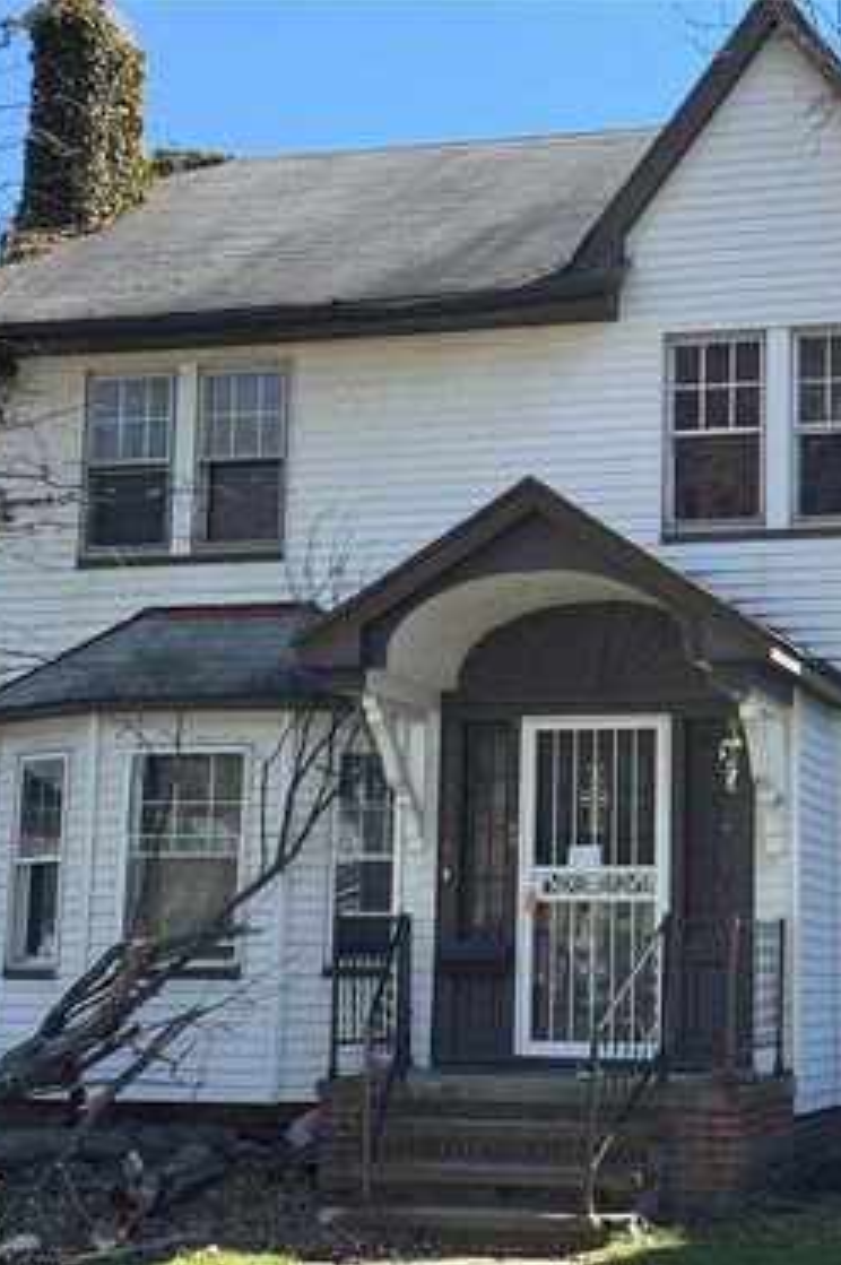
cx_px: 638
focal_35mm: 67
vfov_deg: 30.1
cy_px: 632
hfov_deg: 20.1
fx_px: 2352
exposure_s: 1/1642
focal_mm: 6.76
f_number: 1.78
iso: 64
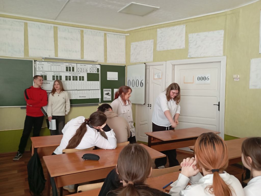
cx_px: 130
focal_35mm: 28
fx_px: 211
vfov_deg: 49.9
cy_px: 98
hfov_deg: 63.4
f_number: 1.8
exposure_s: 1/33.3
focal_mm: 4.27
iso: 662
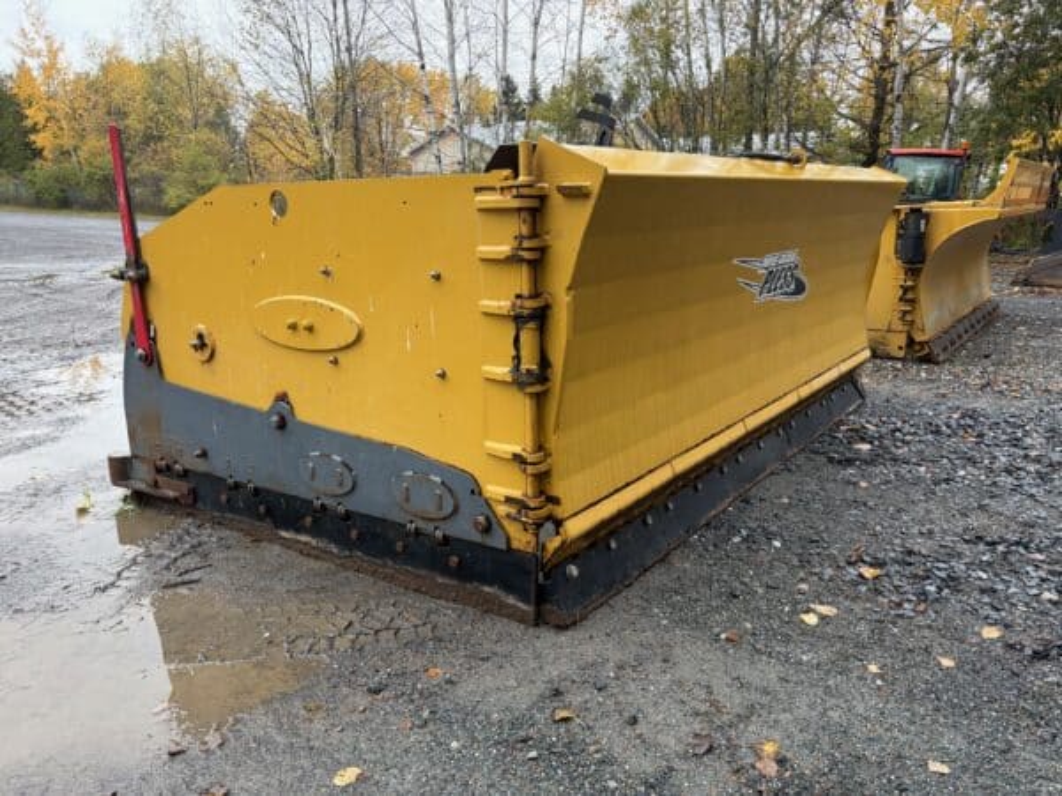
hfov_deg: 67.3
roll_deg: +0.6
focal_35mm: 26
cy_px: 398
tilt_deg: -13.9
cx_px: 531
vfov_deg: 53.1
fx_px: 798
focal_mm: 5.96
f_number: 1.6
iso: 64
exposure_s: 1/247
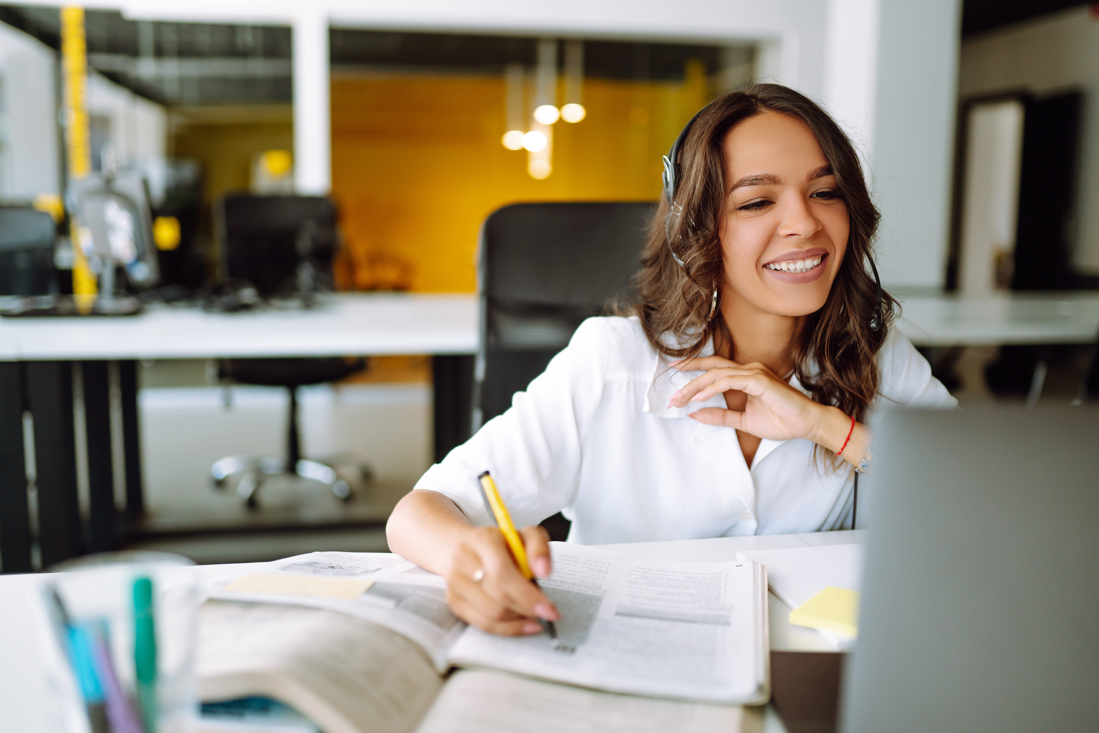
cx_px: 550
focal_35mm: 35
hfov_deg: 54.4
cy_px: 366
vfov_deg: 37.9
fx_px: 1069
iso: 250
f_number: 1.4
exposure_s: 1/320
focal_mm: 35
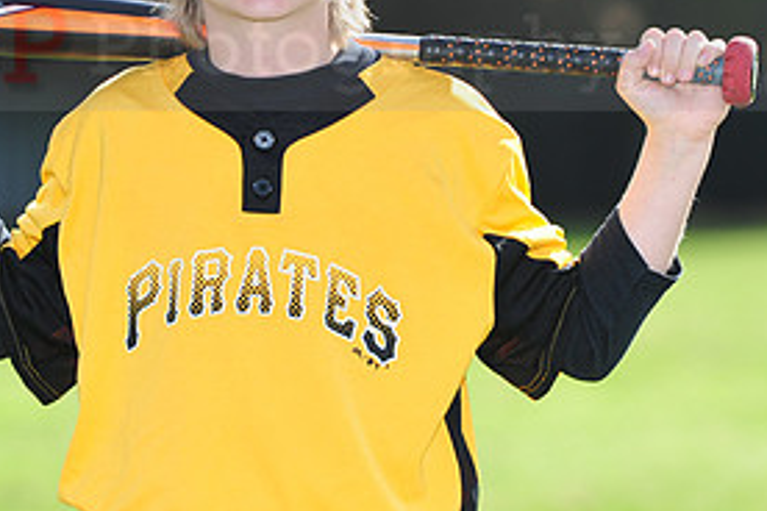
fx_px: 6945
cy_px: 28
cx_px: 281
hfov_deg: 6.3
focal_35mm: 326
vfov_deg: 4.2
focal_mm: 155
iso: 400
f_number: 4.5
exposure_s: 1/1600
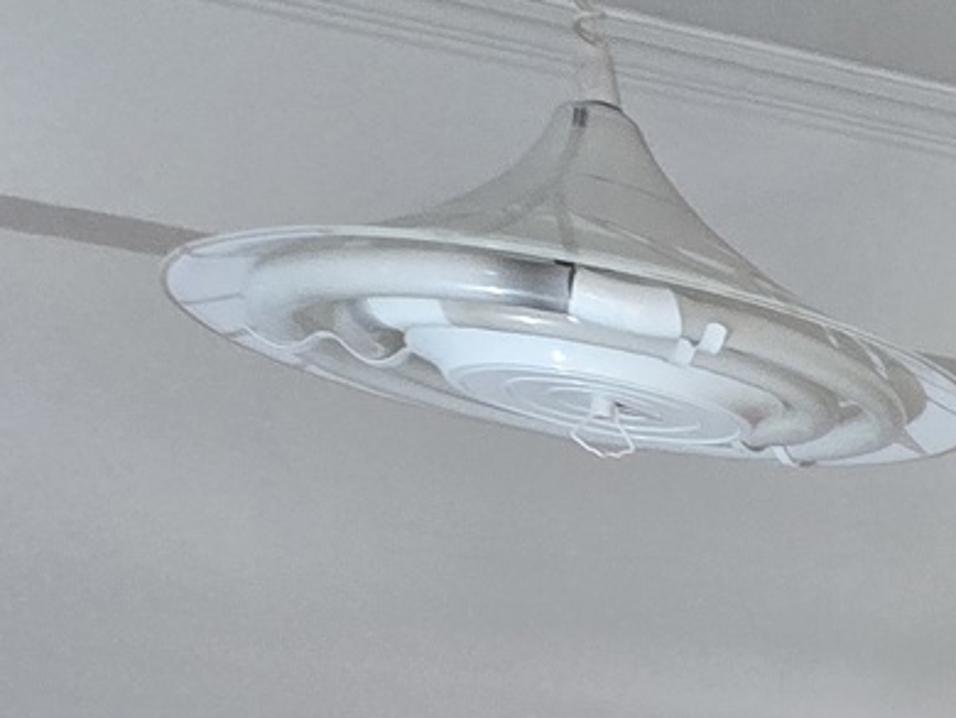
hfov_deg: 18.6
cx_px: 1934
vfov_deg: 17.9
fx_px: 1769
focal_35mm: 64
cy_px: 1321
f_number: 2.2
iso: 500
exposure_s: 1/60
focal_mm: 2.2
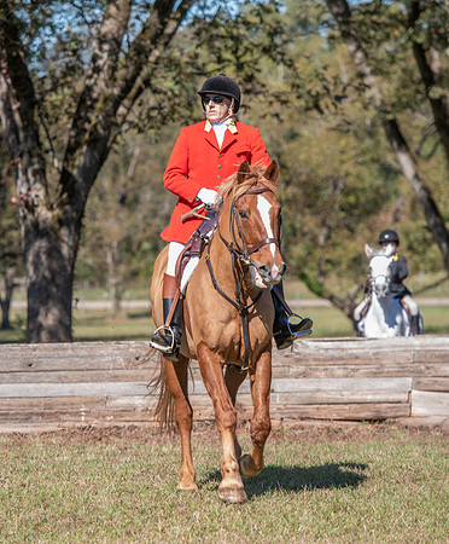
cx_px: 152
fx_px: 3455
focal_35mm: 212
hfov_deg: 7.4
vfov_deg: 9.0
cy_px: 277
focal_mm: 150
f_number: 4
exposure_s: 1/400
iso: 280
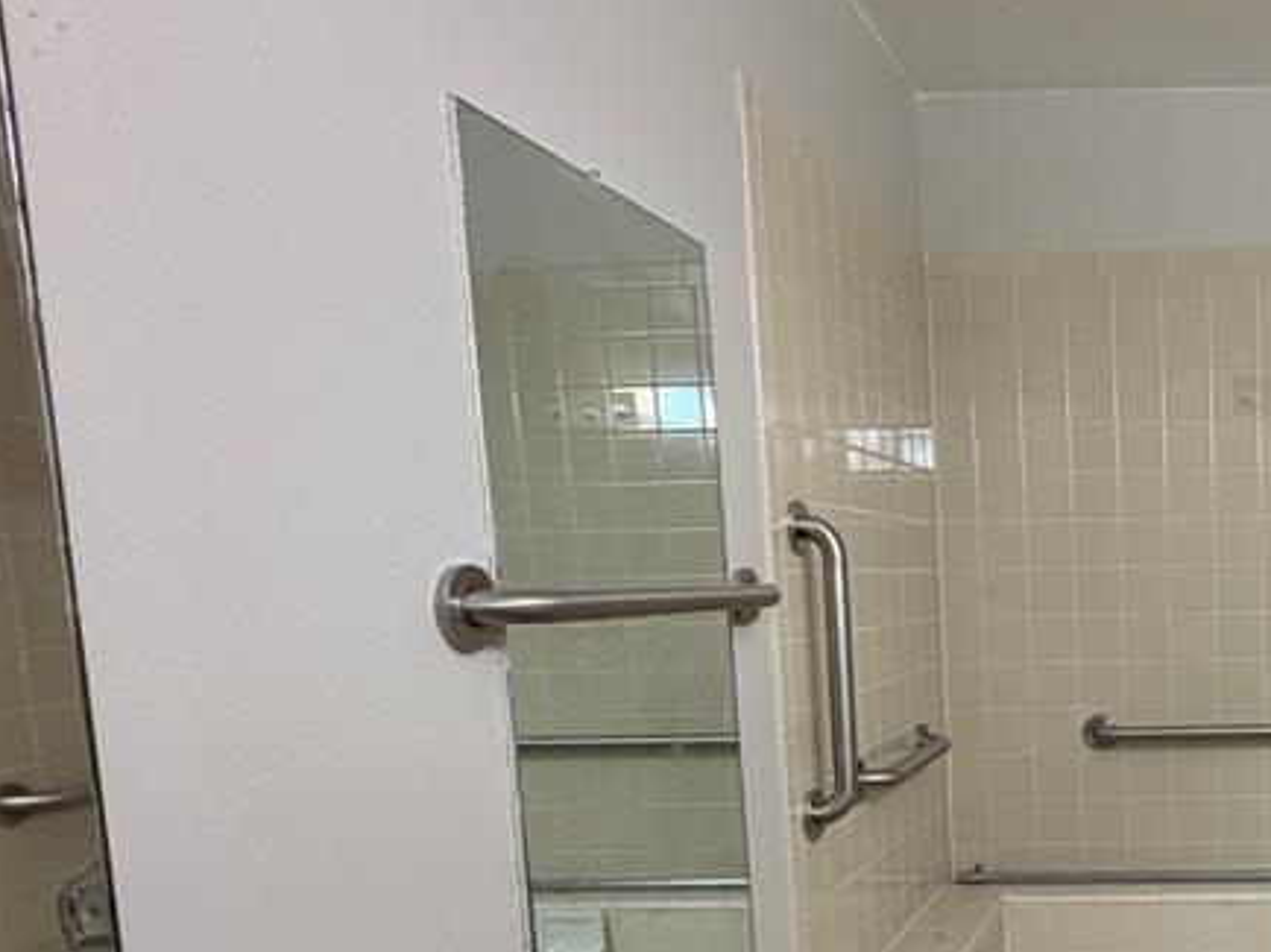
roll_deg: +1.2
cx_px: 1210
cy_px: 719
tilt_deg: -6.9
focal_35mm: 33
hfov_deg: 47.9
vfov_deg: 41.6
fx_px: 1211
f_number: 2.2
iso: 200
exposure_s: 1/120
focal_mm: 2.22
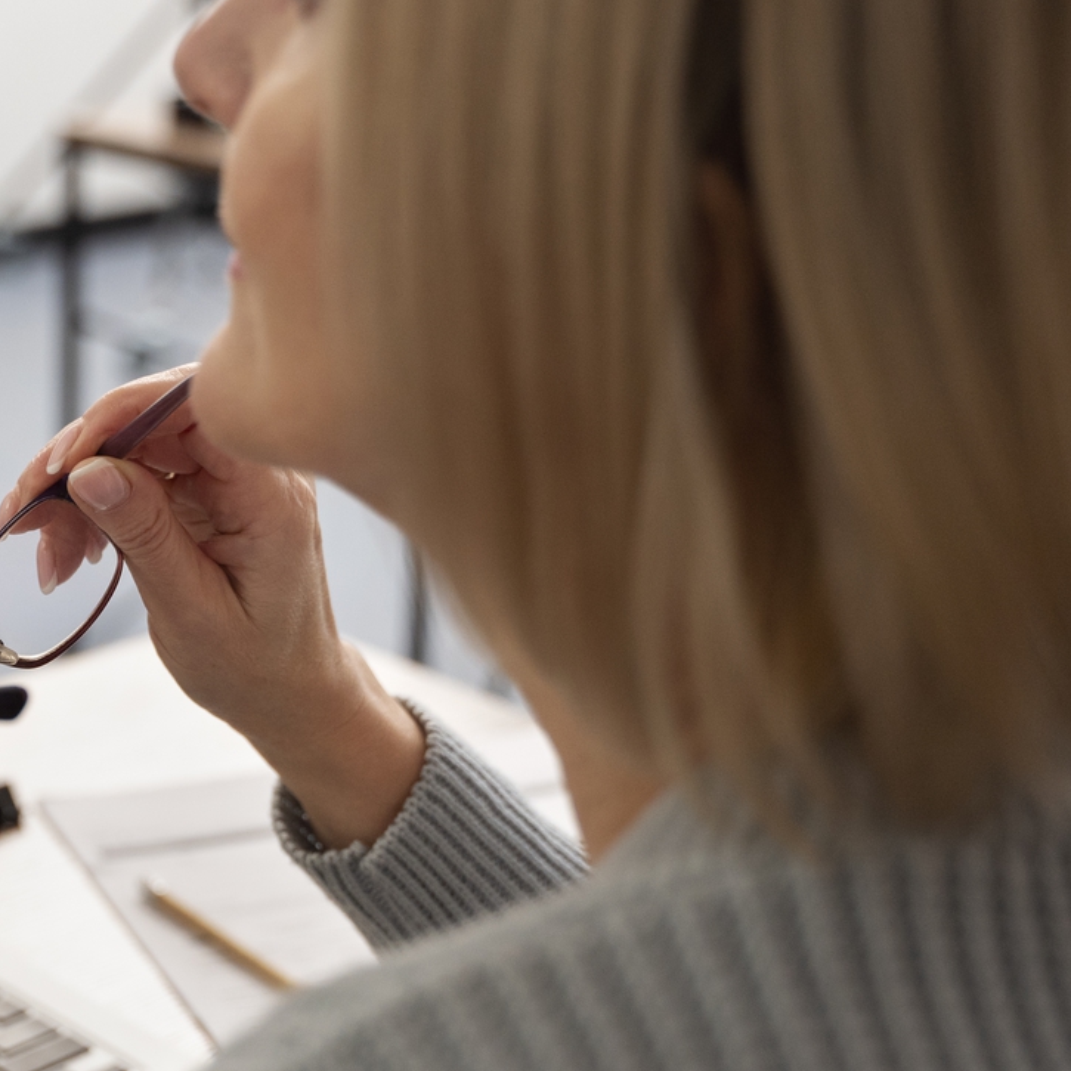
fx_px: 2660
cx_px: -15
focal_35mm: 76
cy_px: 641
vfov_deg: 22.7
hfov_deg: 21.9
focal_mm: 40
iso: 1250
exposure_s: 1/250
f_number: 2.8
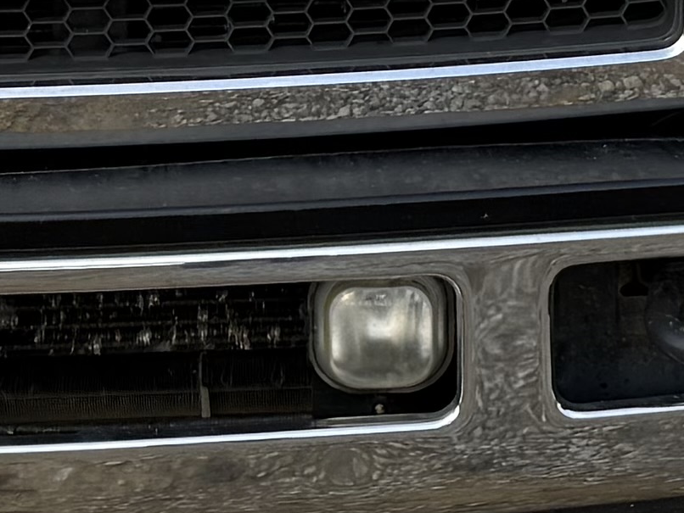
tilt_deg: -10.0
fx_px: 3360
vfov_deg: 8.6
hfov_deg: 11.6
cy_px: -222
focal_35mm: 170
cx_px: 475
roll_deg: +0.1
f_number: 1.78
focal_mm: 6.76
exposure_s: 1/1949
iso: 80
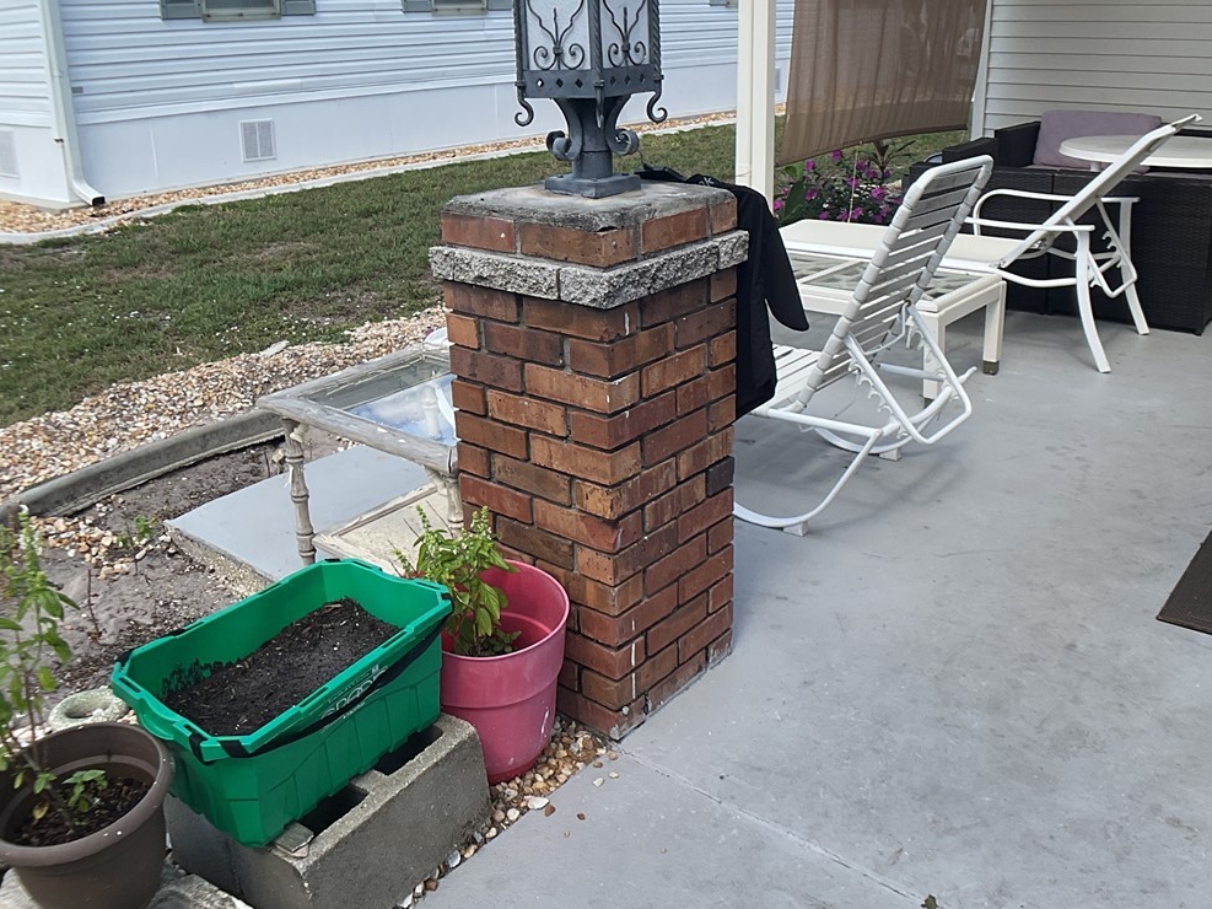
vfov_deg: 30.8
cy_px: 362
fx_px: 1645
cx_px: 613
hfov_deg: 40.4
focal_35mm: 47
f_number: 1.8
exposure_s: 1/1121
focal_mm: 3
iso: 16
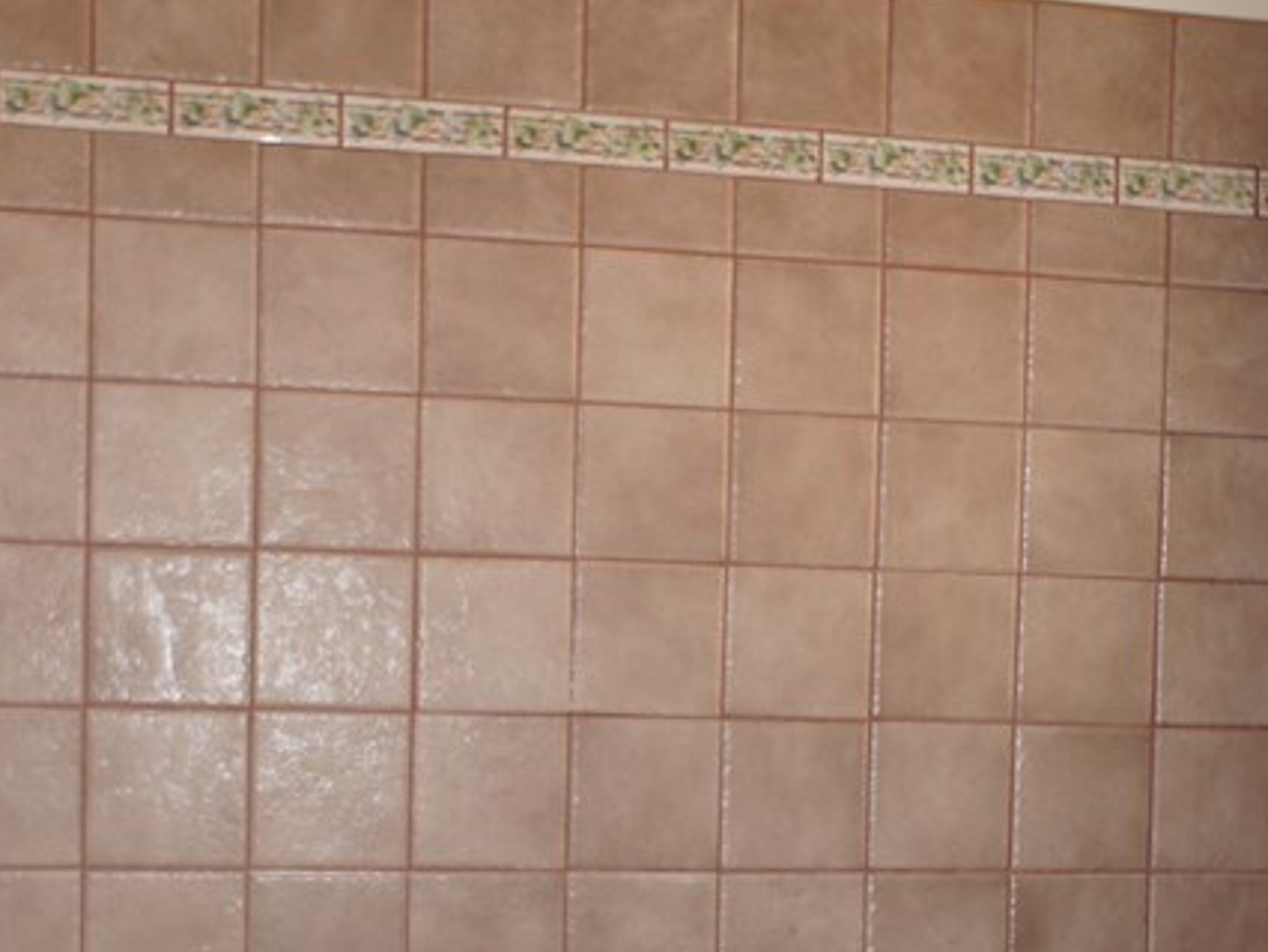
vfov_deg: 24.3
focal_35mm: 59
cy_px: 800
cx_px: 785
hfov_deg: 32.6
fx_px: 2162
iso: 200
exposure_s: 1/80
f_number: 3.2
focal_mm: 16
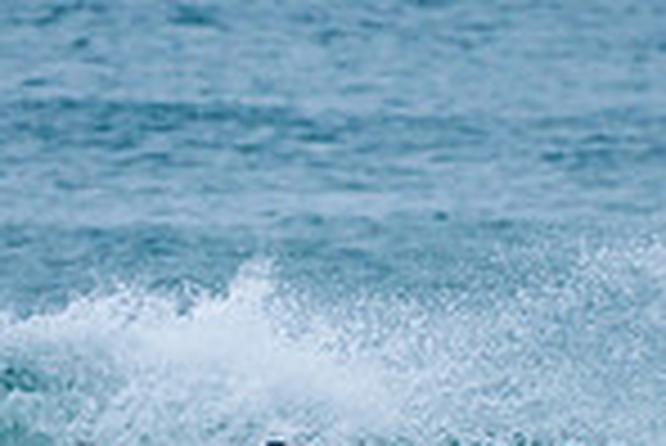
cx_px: 248
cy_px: 475
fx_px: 36313
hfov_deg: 1.1
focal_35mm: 1961
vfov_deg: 0.7
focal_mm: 500
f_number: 5.6
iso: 400
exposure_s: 1/1250
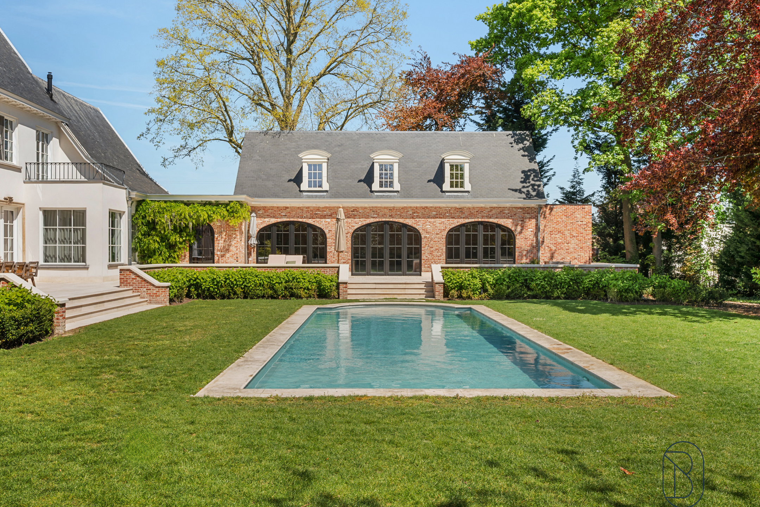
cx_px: 380
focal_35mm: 30
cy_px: 254
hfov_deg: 61.9
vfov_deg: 43.6
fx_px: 633
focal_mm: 30
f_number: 13
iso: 100
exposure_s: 1/30
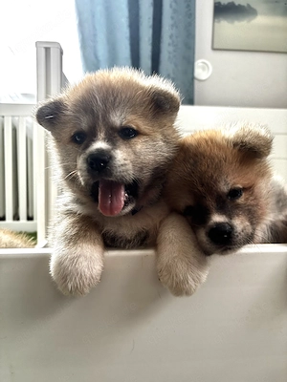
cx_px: 144
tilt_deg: -4.3
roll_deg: -2.1
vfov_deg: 67.3
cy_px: 191
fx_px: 287
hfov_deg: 53.1
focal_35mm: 26
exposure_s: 1/60
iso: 320
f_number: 1.6
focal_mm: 5.96
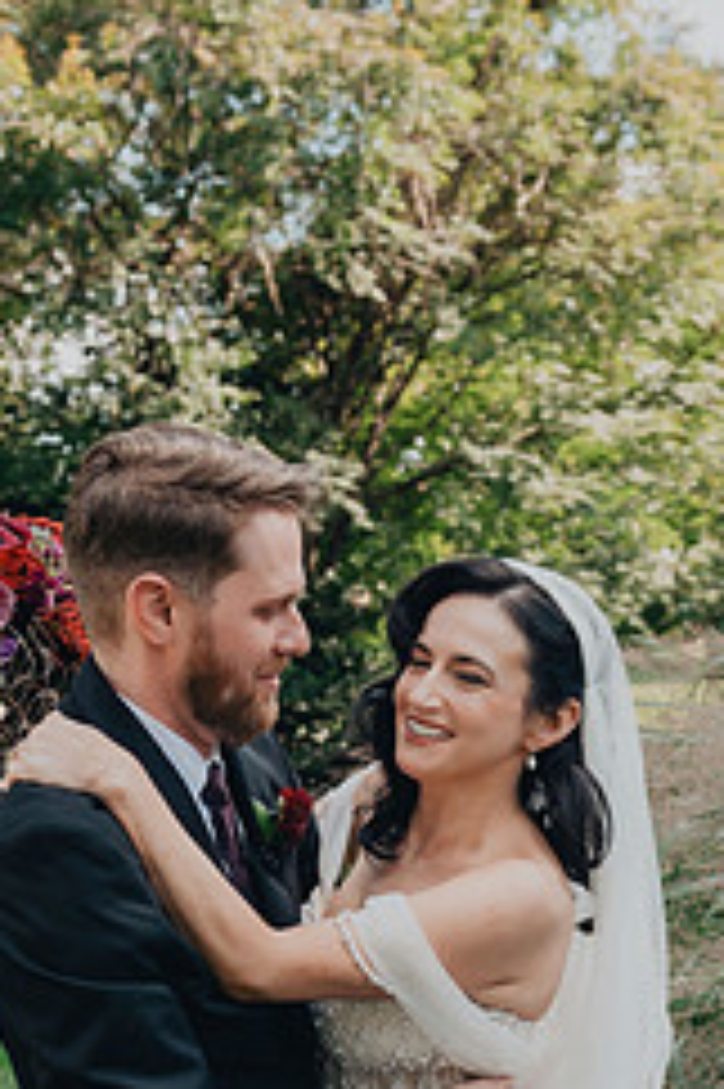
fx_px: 2024
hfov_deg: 20.2
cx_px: 450
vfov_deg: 29.4
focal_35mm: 67
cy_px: 864
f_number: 4
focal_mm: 36
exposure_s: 1/400
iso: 400
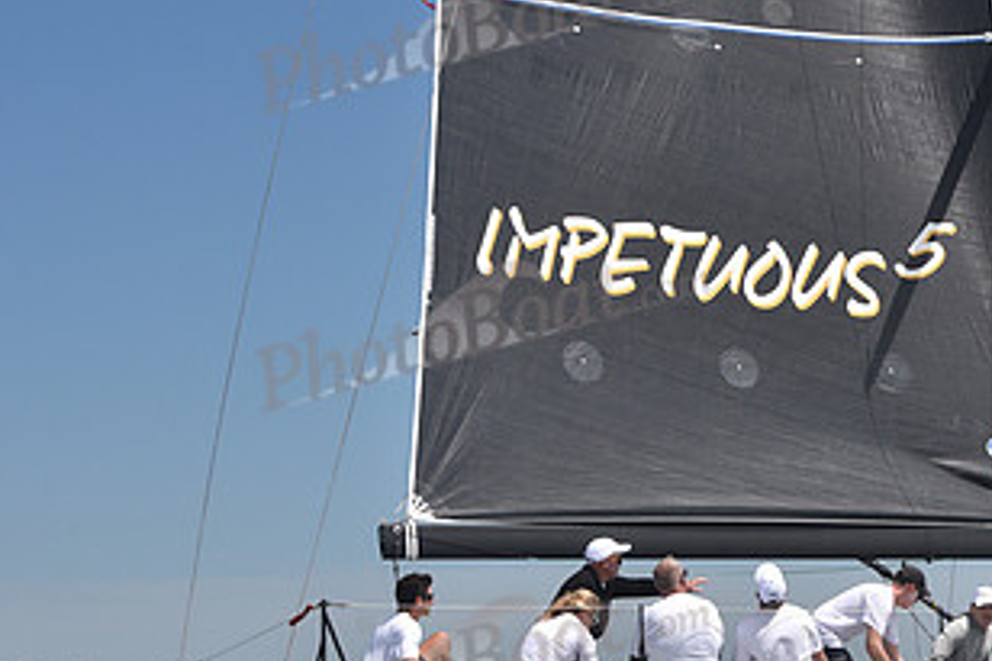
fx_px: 3635
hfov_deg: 15.4
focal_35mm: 132
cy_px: 450
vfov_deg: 10.4
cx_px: 879
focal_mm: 70
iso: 320
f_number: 7.1
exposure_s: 1/800
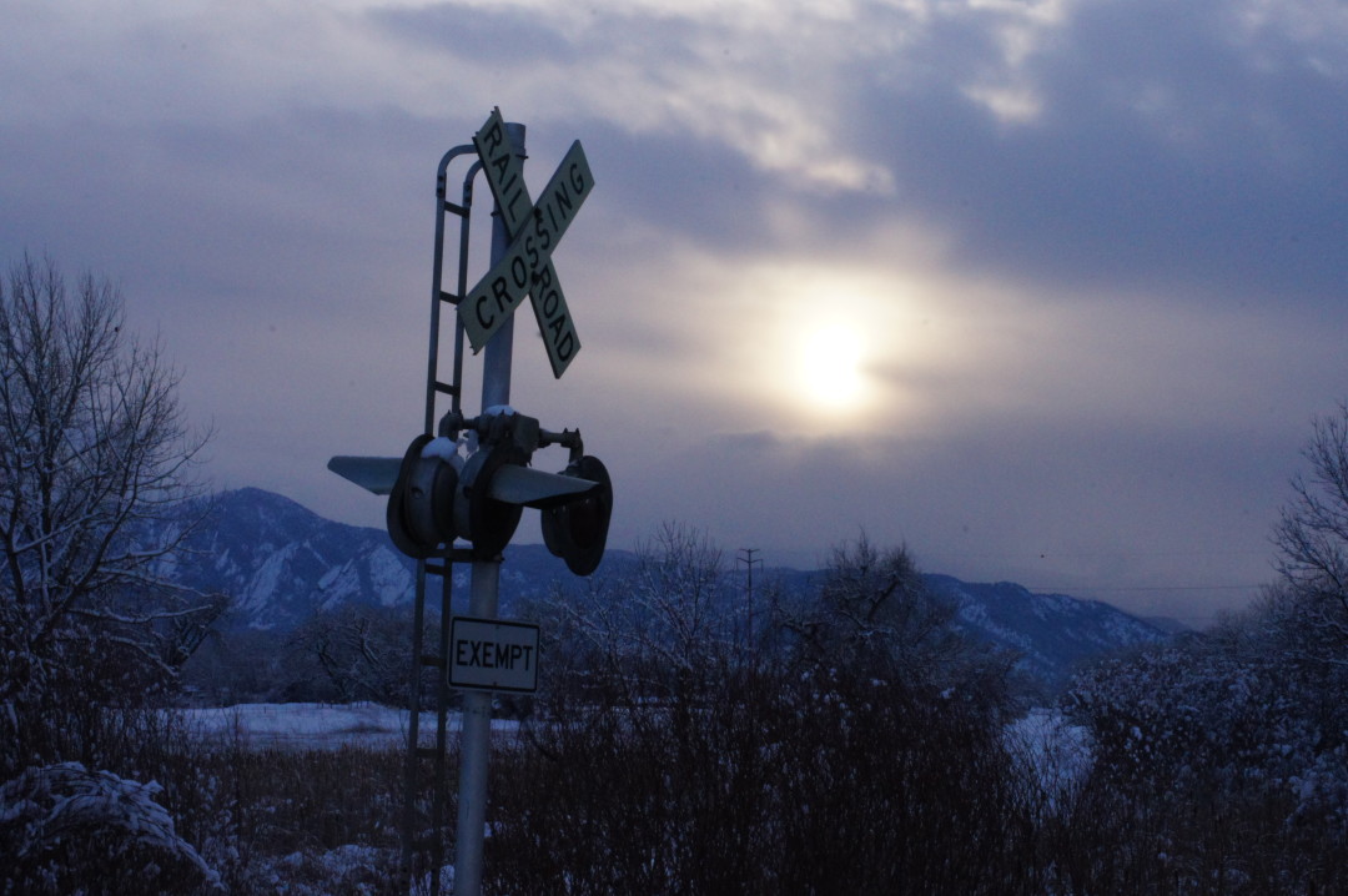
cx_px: 674
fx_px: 3086
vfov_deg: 16.5
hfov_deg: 24.6
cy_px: 448
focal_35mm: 82
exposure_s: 1/200
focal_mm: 55
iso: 1600
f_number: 32
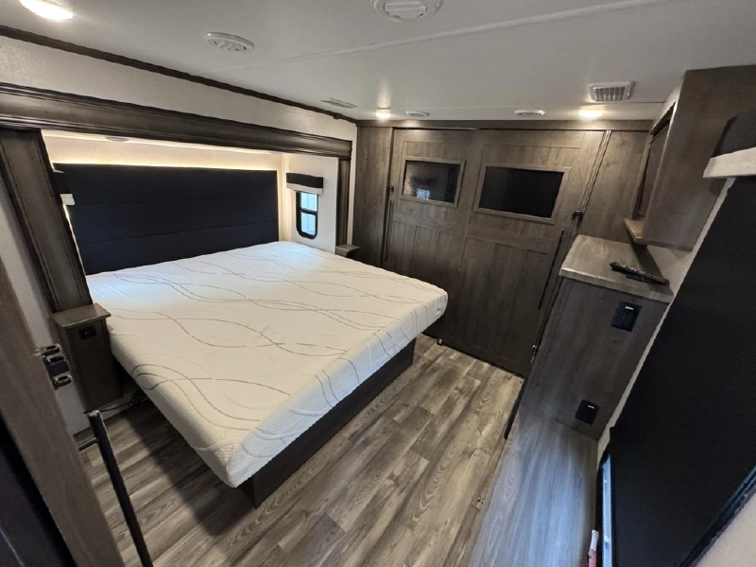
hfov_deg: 102.1
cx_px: 378
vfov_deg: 85.7
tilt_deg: -23.7
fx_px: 306
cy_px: 284
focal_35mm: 14
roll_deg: -4.9
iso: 320
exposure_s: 1/93
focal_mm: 2.22
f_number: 2.2
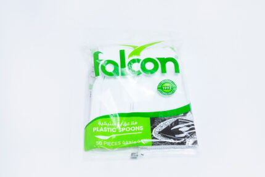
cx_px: 132
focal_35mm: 66
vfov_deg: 20.6
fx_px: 486
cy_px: 88
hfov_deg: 30.5
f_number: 11
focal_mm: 66
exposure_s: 1/200
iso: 3200
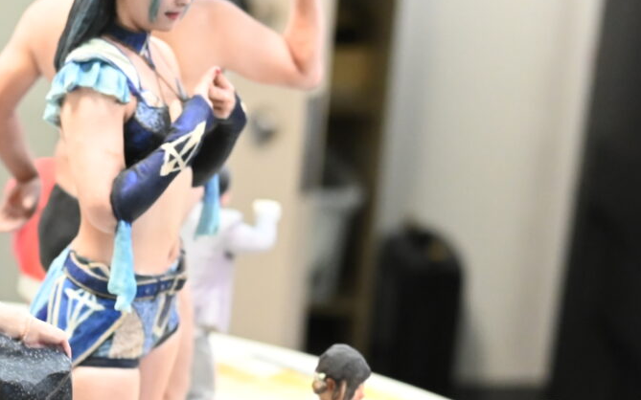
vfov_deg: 11.0
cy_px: 463
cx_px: 14
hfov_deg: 17.4
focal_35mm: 117
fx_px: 2044
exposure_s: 1/100
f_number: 5
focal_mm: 40
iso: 3200
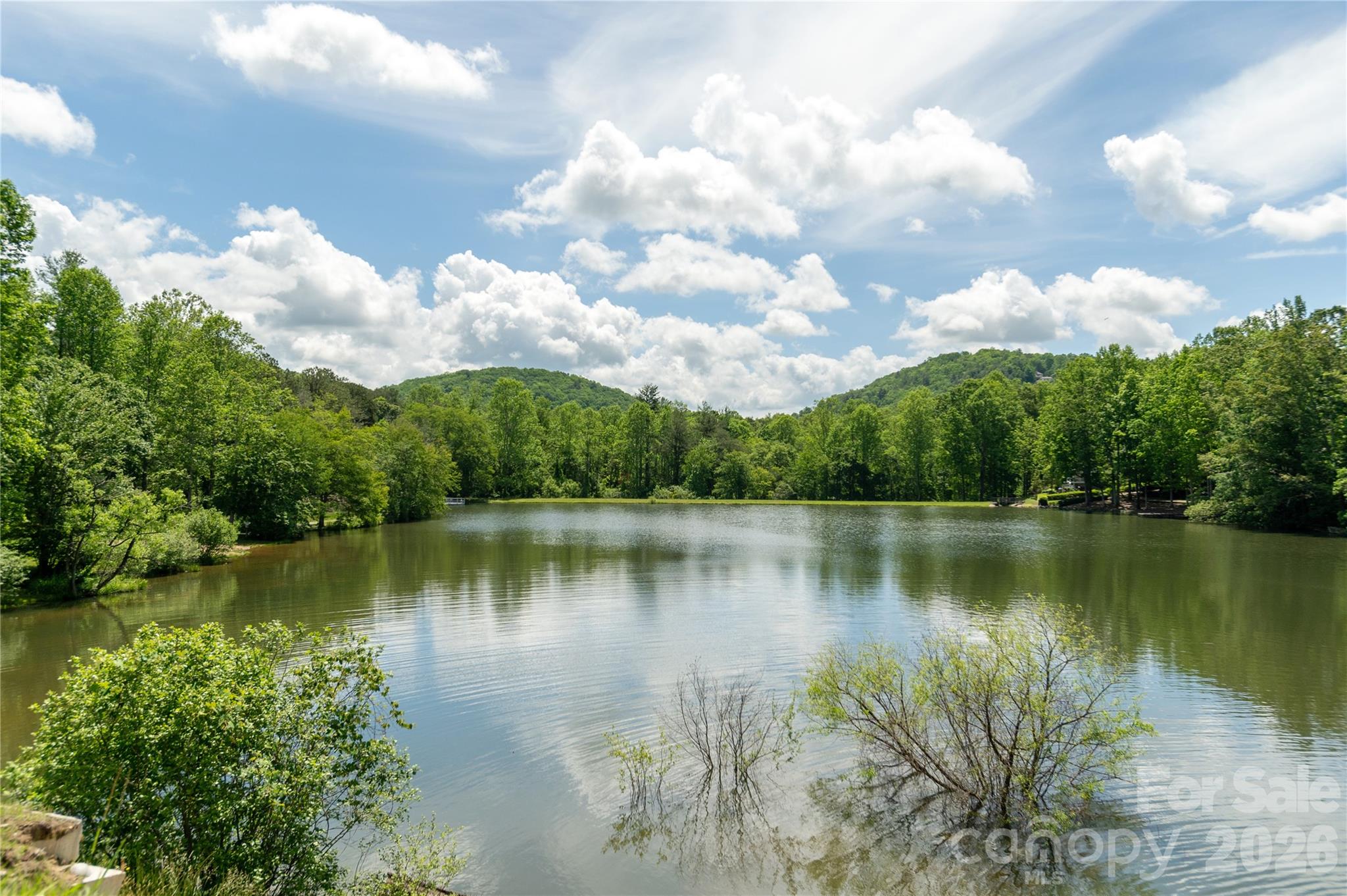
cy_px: 448
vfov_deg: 64.5
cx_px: 674
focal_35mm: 19
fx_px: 710
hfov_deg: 87.0
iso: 320
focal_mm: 19
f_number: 7.1
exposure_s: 1/3200
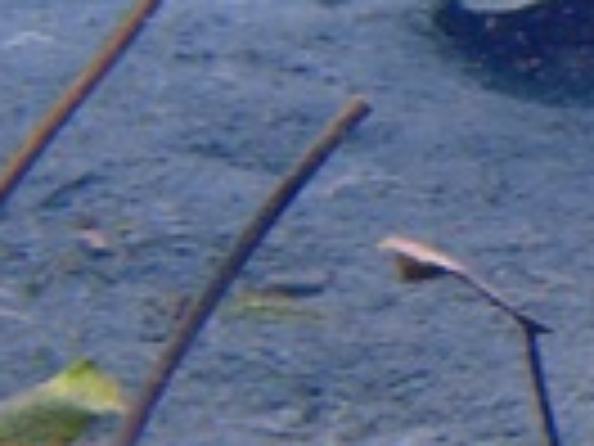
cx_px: 1449
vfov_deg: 6.0
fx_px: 4256
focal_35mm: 248
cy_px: -65
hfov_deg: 7.4
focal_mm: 7.8
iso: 50
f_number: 2.8
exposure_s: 1/110
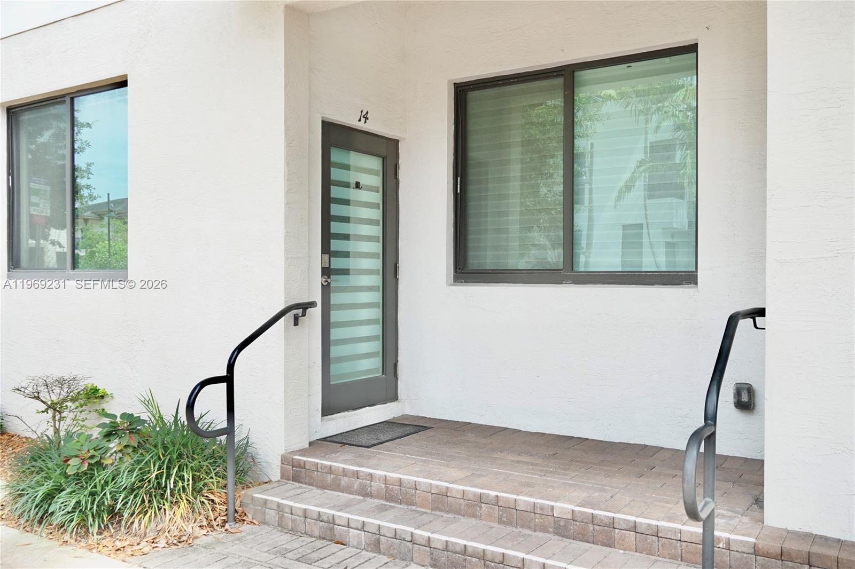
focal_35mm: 31
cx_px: 428
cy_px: 284
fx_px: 736
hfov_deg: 60.3
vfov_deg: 42.3
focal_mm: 21
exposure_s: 1/80
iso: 100
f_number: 5.6
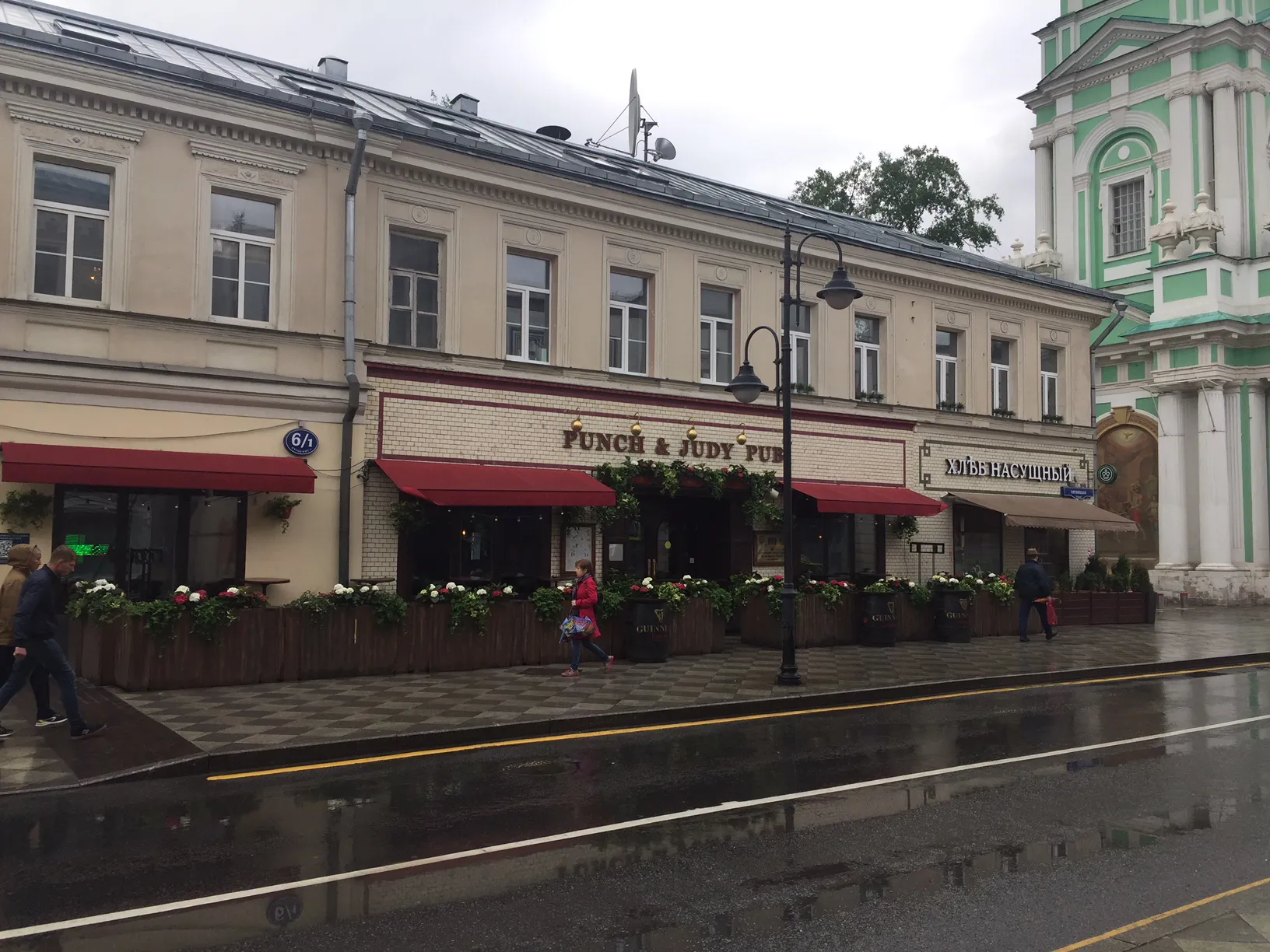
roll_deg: -1.0
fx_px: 1064
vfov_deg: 48.2
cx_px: 635
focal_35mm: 29
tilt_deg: +2.3
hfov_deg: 61.7
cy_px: 476
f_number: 2.2
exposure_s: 1/694
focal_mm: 4.15
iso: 32
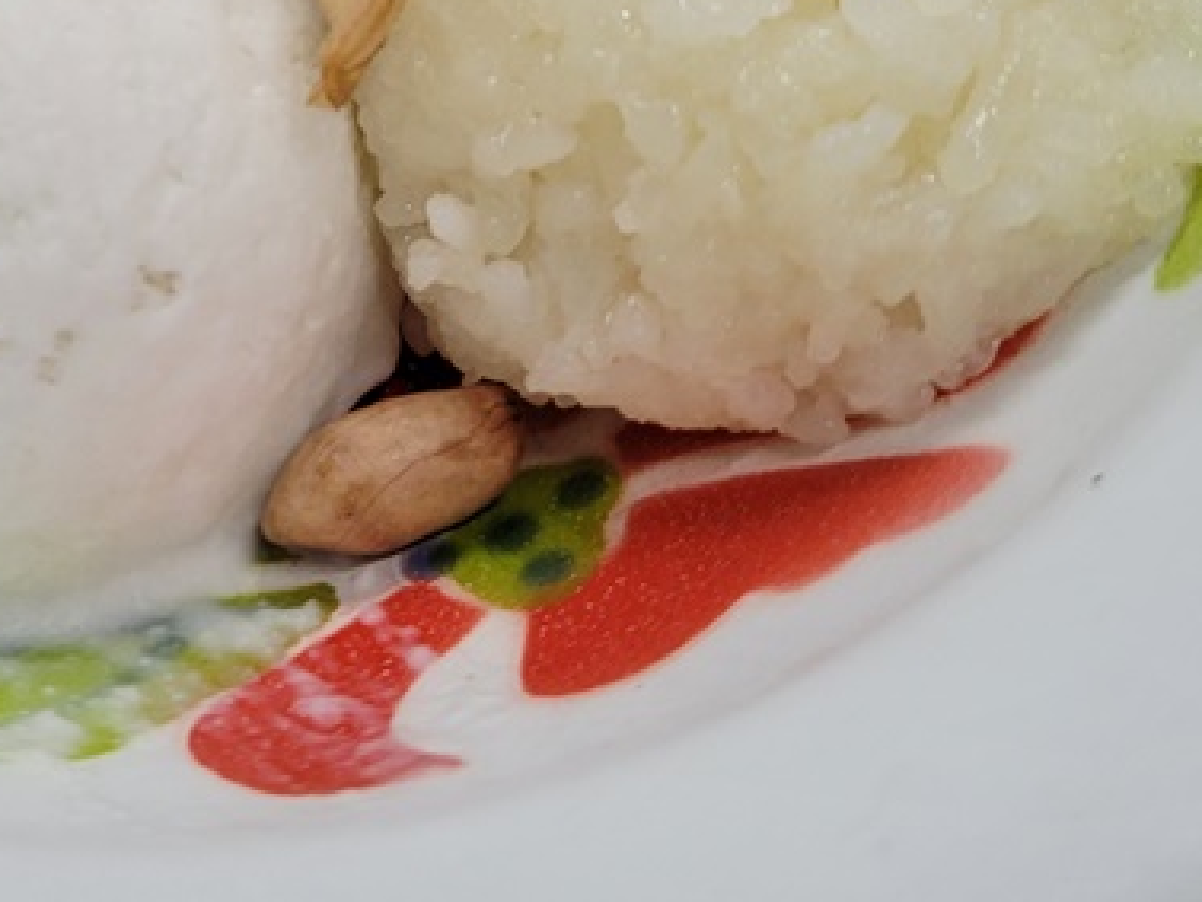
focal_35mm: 69
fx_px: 2397
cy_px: -19
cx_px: 118
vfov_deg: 20.6
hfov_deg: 27.2
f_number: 1.8
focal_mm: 5.4
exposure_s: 1/60
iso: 200
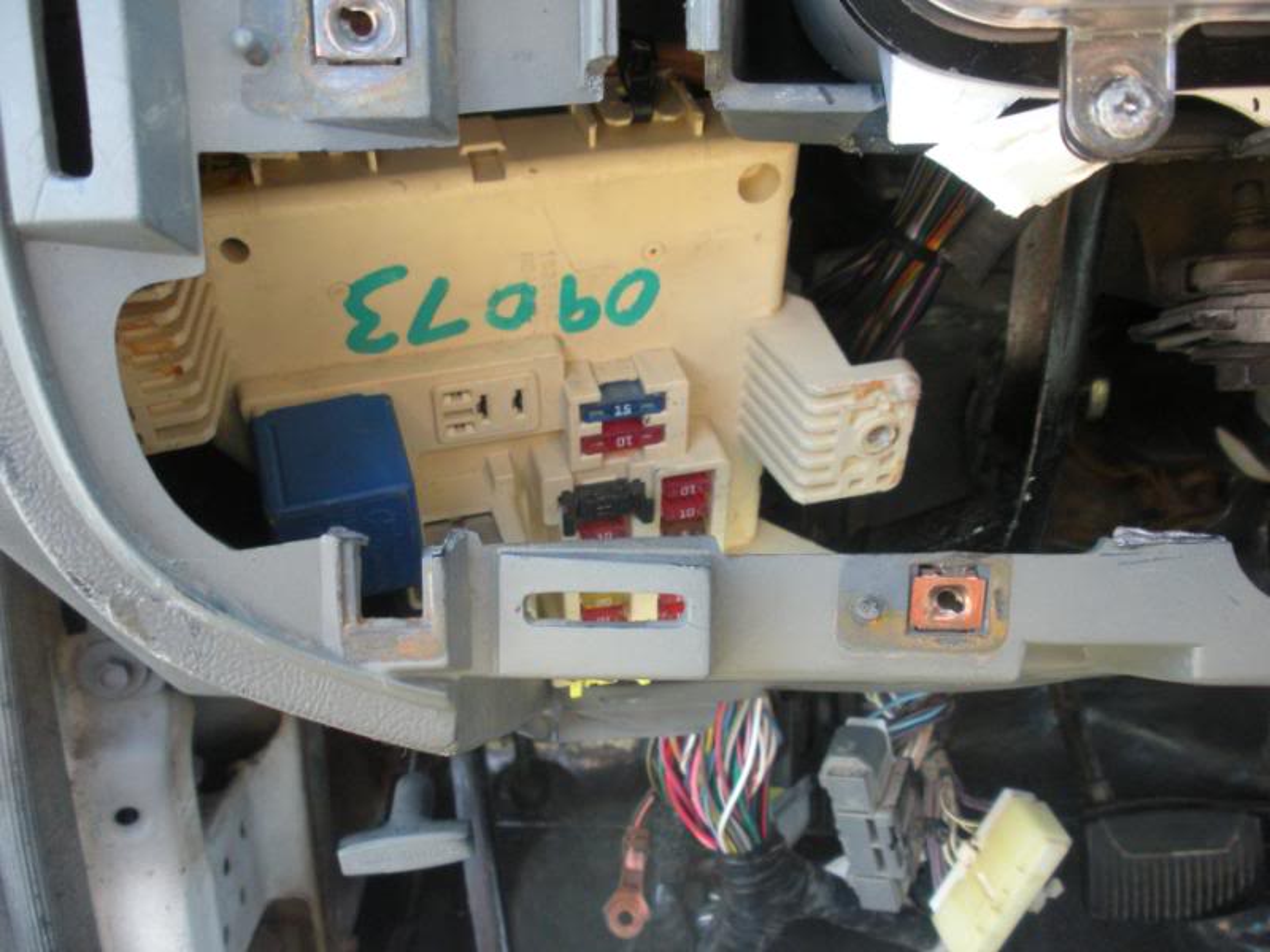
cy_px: 476
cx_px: 635
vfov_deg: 40.7
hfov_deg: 52.6
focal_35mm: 35
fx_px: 1284
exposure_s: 1/64.4
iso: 311
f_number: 3.5
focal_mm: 6.3
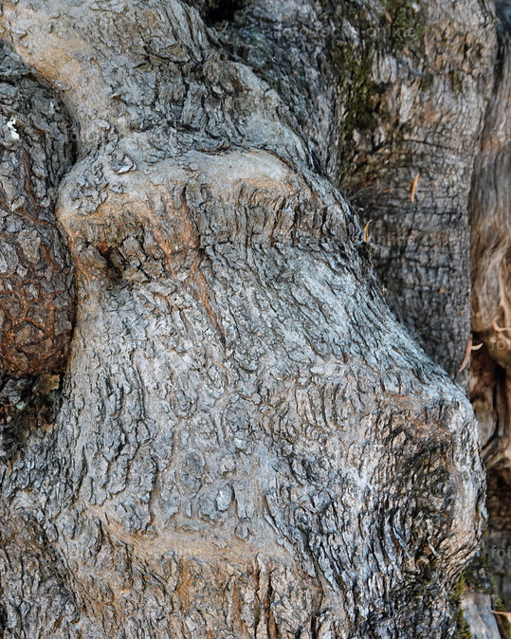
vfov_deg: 24.8
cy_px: 323
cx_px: 94
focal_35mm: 77
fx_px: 1456
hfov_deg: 19.7
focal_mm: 19.68
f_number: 3.2
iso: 400
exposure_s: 1/60
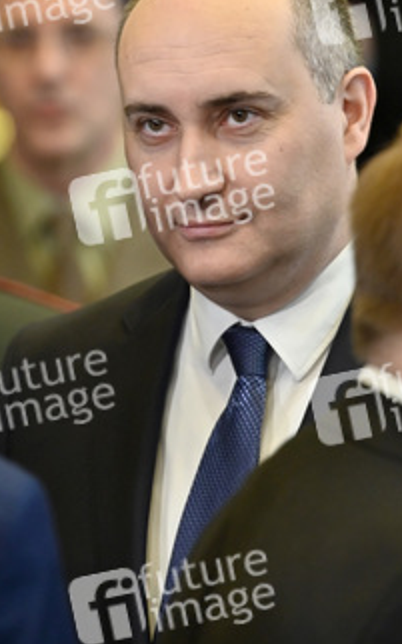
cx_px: 231
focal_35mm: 253
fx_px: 4439
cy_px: 298
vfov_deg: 8.3
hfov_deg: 5.2
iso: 1600
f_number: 2.8
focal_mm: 200
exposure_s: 1/400
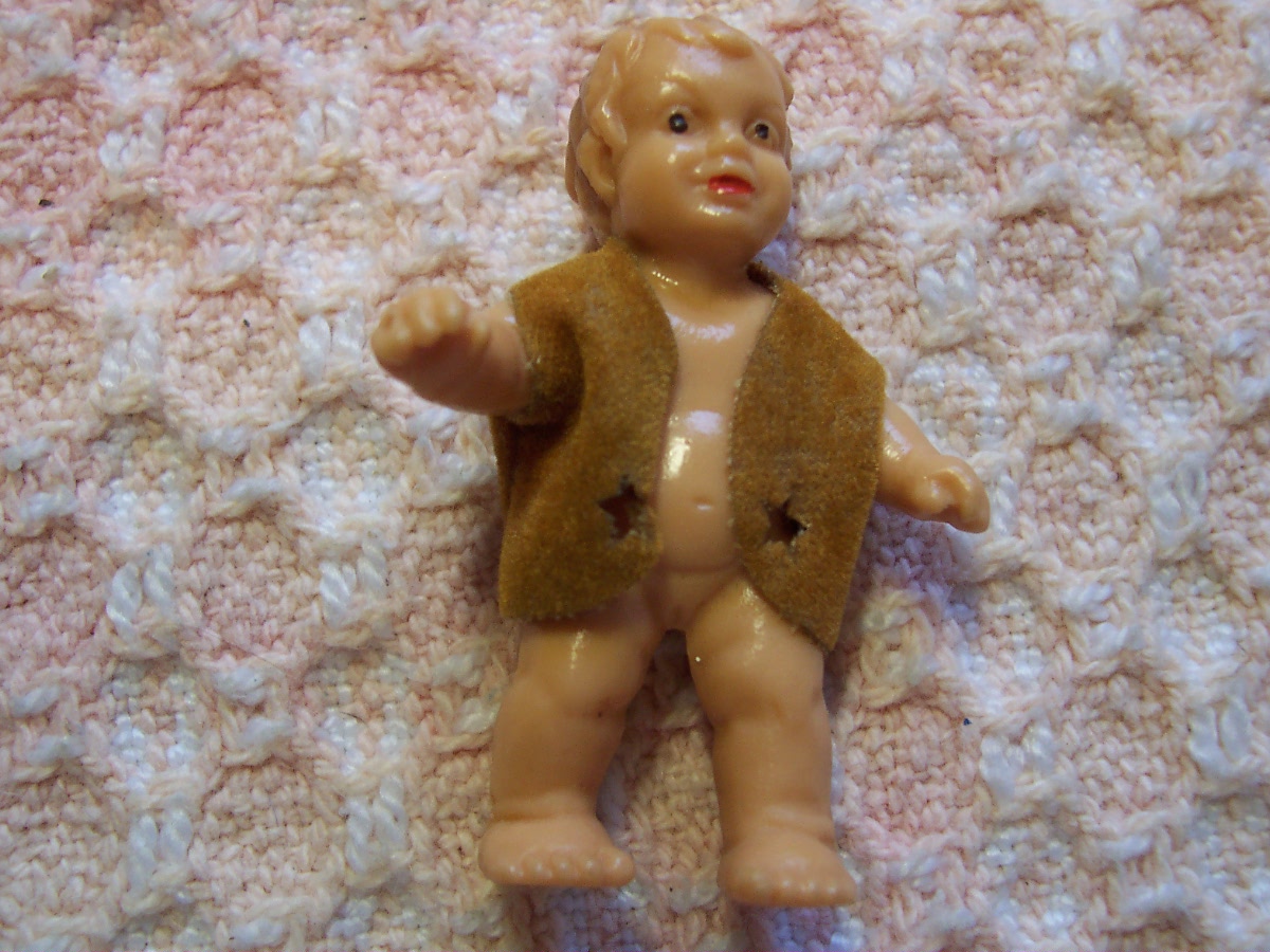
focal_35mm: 37
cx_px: 635
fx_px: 1357
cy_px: 476
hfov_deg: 50.1
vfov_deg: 38.7
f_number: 2.8
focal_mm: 5.6
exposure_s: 1/45
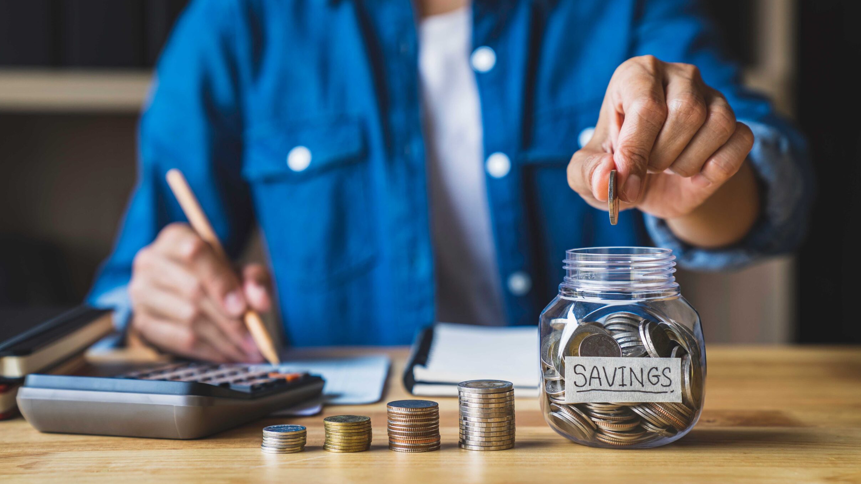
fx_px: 1781
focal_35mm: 78
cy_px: 191
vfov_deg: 15.5
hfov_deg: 27.2
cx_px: 434
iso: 125
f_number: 3.5
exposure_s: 1/160
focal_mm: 70
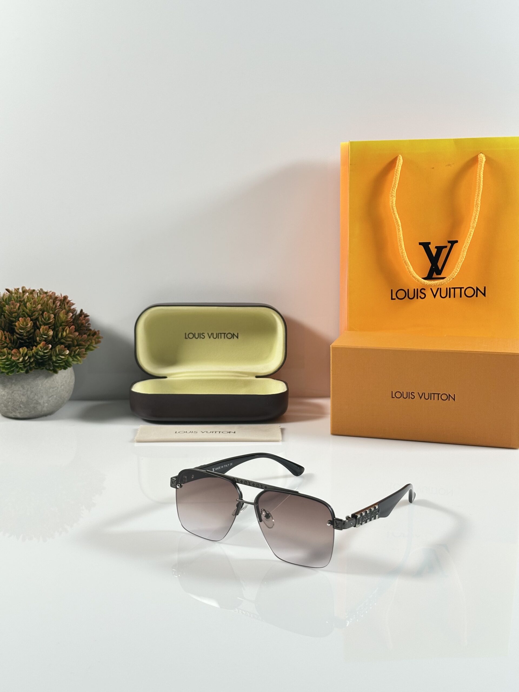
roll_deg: +0.0
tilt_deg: -11.1
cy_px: 346
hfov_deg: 30.3
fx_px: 960
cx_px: 260
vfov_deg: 39.7
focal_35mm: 48
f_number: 1.78
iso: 100
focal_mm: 6.86
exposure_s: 1/100
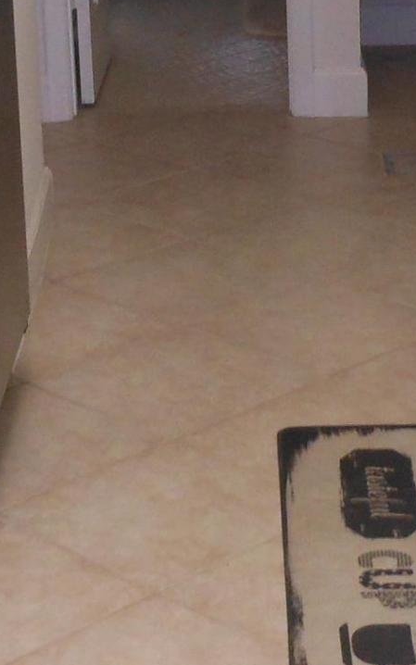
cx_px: 248
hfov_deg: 11.0
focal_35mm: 119
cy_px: 5
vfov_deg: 17.1
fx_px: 2158
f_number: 3.7
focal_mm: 5
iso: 200
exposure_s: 1/25
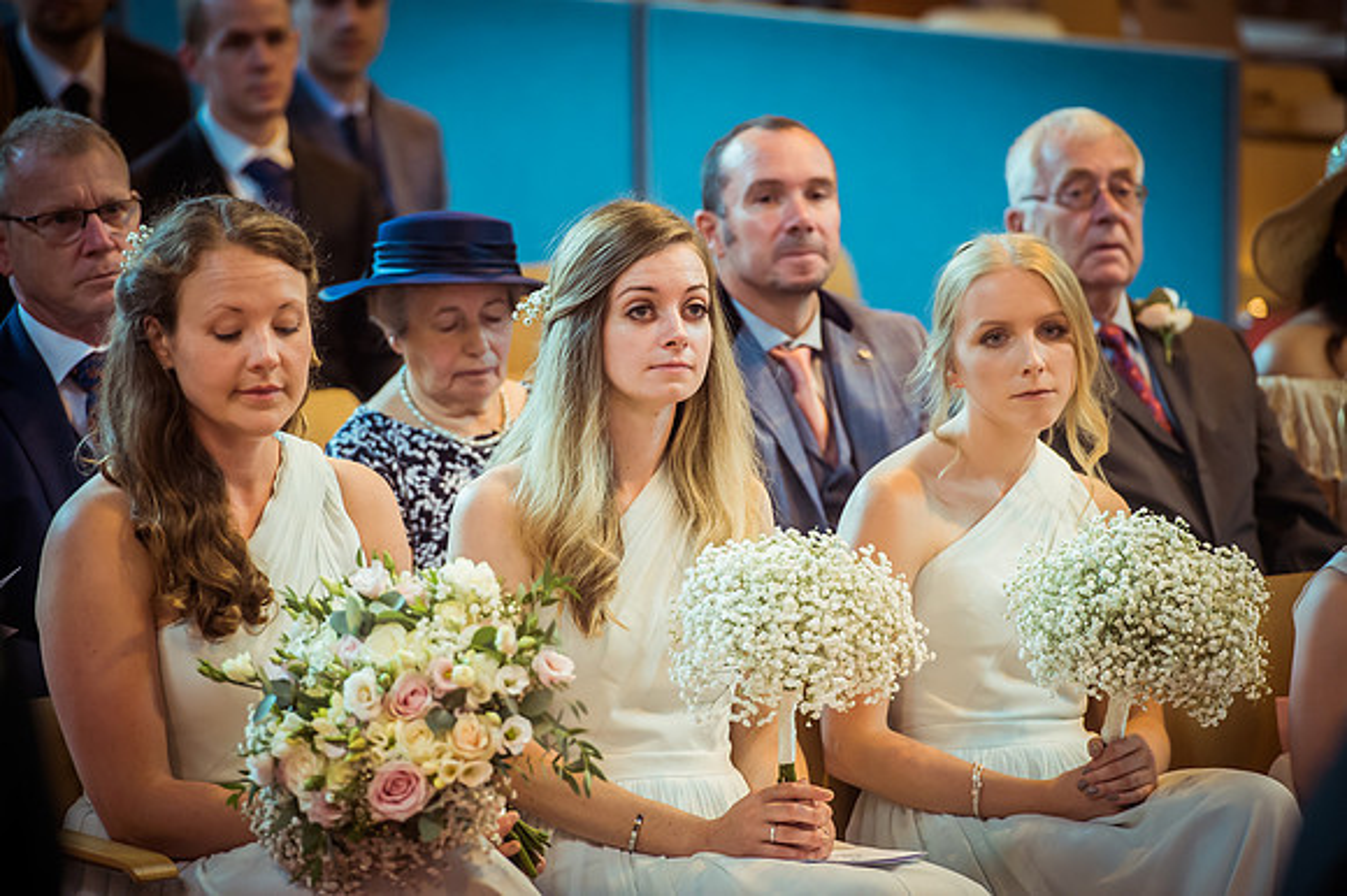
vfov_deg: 6.9
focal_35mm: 200
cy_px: 448
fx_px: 7479
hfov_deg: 10.3
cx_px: 674
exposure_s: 1/100
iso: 2500
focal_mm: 200
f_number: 4.5
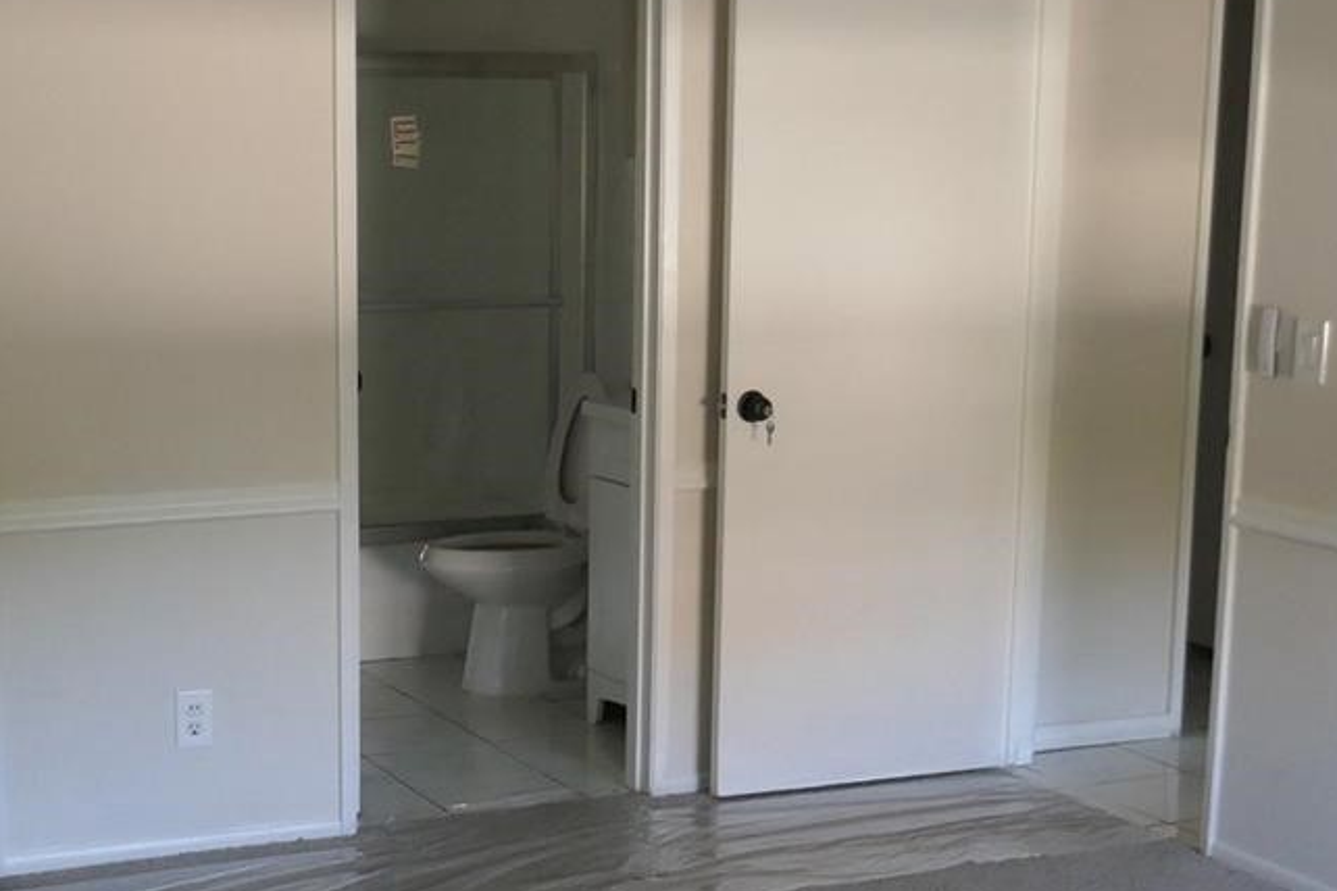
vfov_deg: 23.0
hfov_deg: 33.8
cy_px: 514
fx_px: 2191
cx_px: 496
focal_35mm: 59
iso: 1600
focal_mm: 9.1
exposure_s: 1/160
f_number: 2.8
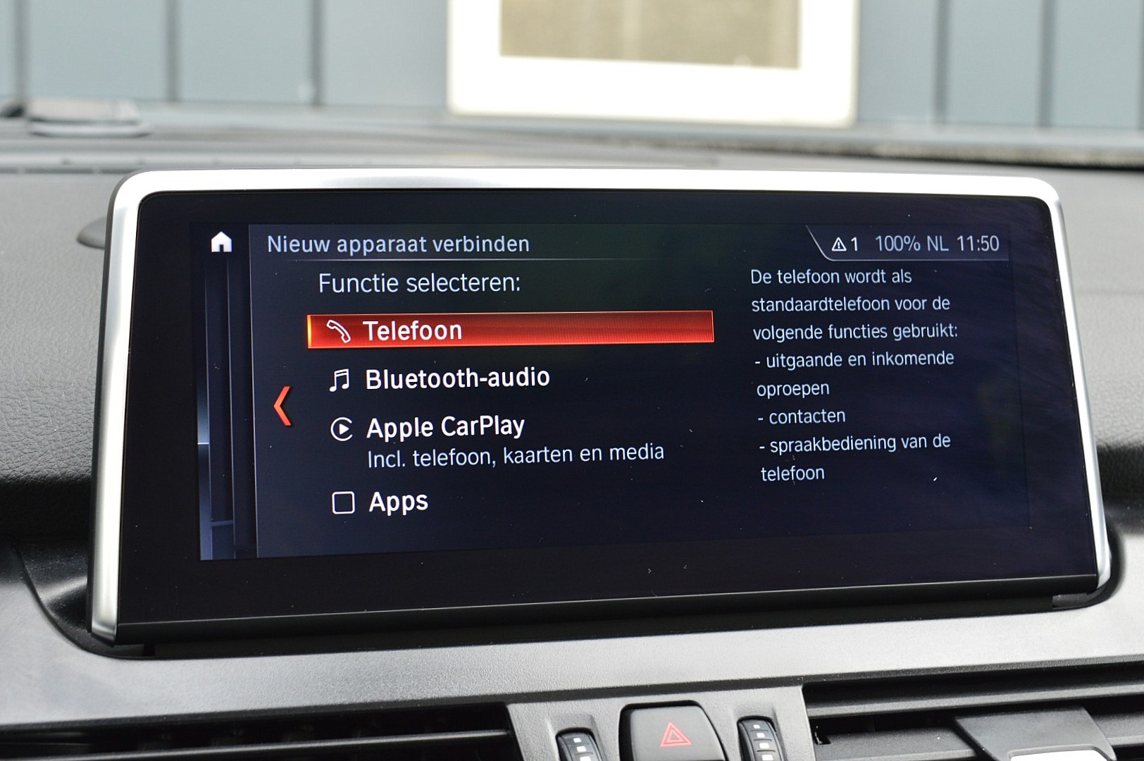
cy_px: 380
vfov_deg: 25.0
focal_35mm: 54
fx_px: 1715
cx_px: 572
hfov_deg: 36.9
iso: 560
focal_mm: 36
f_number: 8
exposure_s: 1/60
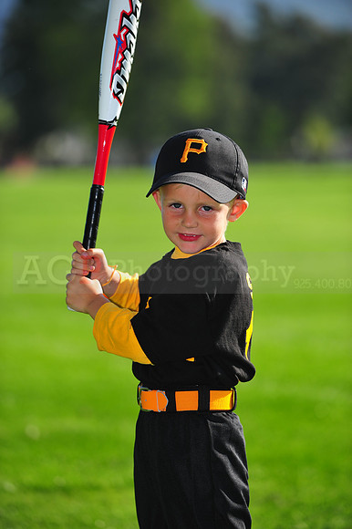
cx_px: 176
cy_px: 264
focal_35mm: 200
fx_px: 2937
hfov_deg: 6.9
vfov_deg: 10.3
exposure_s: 1/1250
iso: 200
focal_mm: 200
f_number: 4
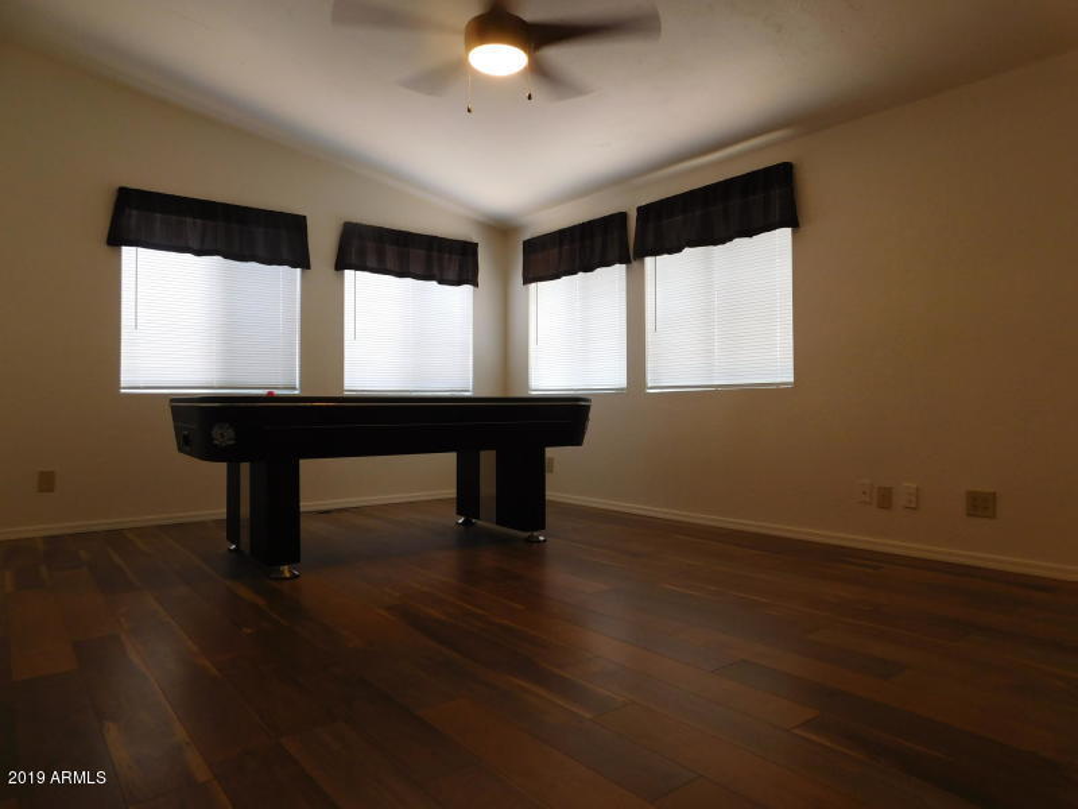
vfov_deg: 58.9
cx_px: 539
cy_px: 404
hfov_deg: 73.9
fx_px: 716
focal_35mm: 23
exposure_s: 1/40
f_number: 3
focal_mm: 4
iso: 125
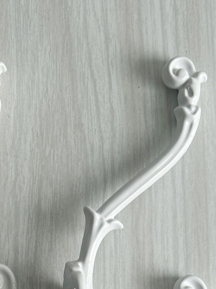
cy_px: 338
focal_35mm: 124
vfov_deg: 15.4
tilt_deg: -85.7
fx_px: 1032
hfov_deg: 11.9
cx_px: 47
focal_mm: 6.86
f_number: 1.78
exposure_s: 1/1120
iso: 64
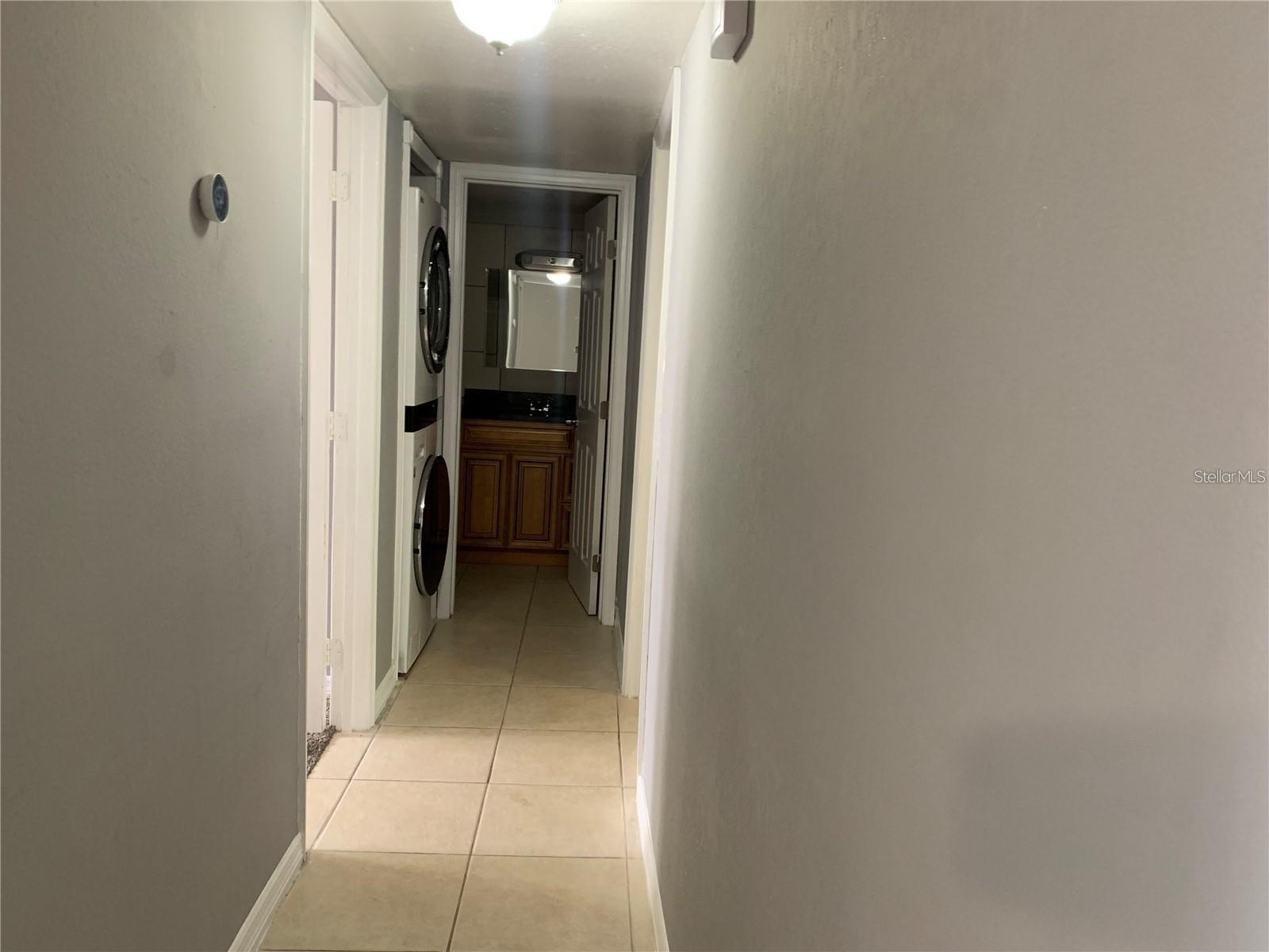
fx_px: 953
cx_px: 634
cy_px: 476
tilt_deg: -5.7
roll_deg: -2.0
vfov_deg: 53.1
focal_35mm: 26
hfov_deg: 67.3
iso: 250
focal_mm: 4.25
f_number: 1.8
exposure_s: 1/60
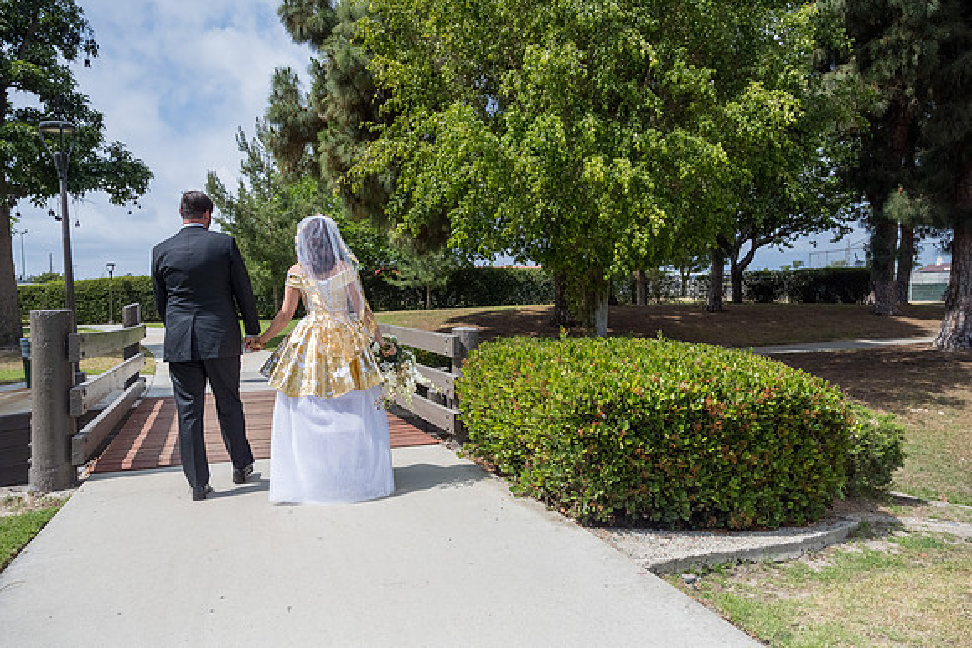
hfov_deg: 73.7
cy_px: 324
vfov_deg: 53.2
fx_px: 648
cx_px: 486
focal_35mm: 24
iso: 800
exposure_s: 1/8000
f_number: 5.6
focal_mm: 24
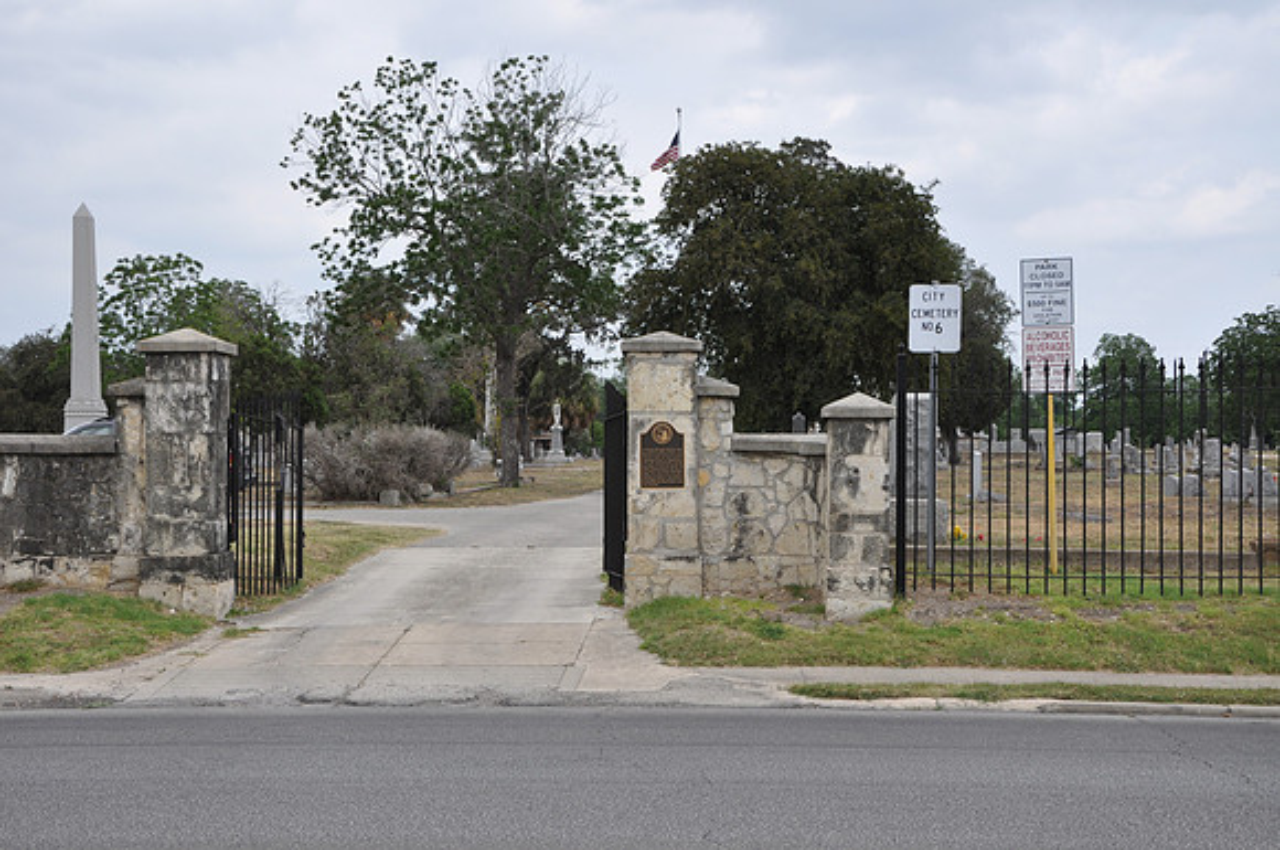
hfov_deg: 37.9
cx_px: 640
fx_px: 1864
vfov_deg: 25.7
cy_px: 425
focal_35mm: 52
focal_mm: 35
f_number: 8
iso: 200
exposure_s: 1/250
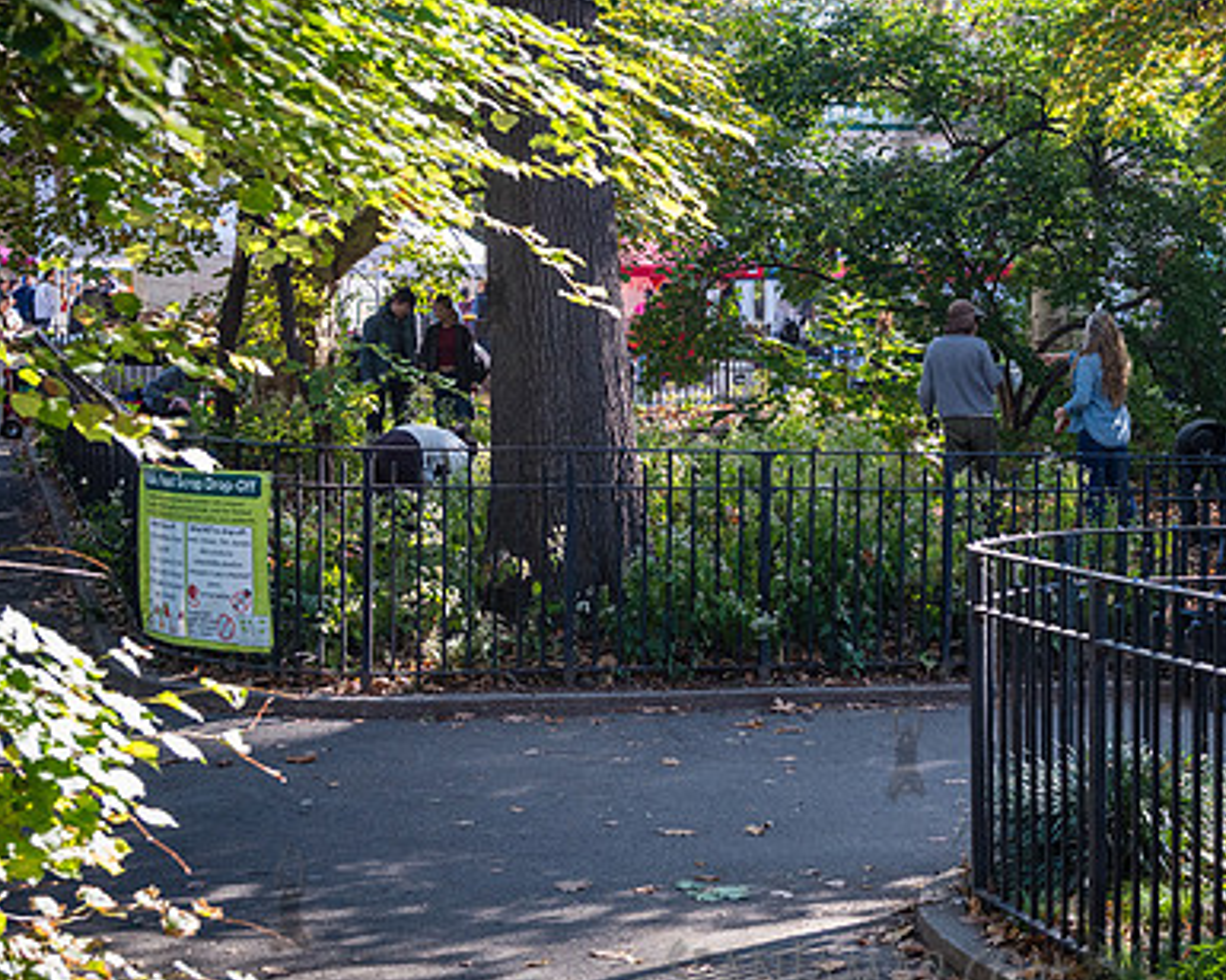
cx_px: 904
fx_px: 2504
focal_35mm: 69
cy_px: 434
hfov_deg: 27.2
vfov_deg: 22.2
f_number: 4
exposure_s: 1/640
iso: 1000
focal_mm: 48
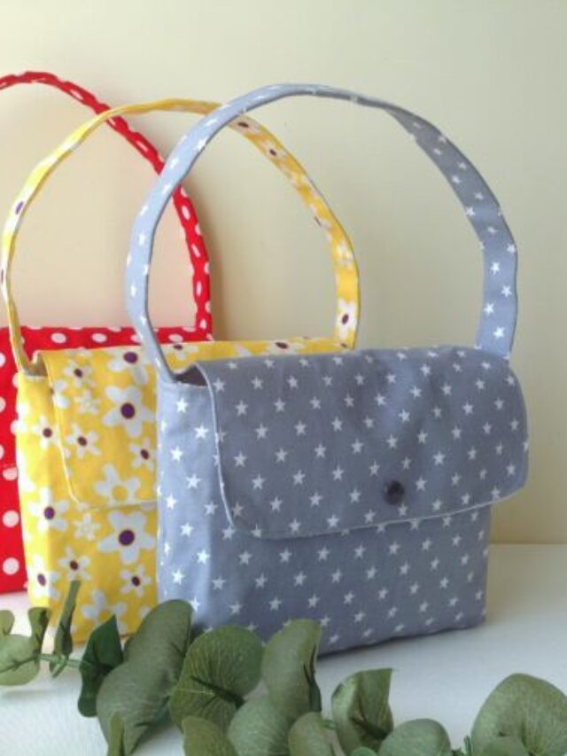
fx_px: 764
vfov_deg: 52.6
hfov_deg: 40.7
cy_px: 378
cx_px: 284
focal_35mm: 35
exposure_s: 1/183
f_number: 2.4
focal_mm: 4.28
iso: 50
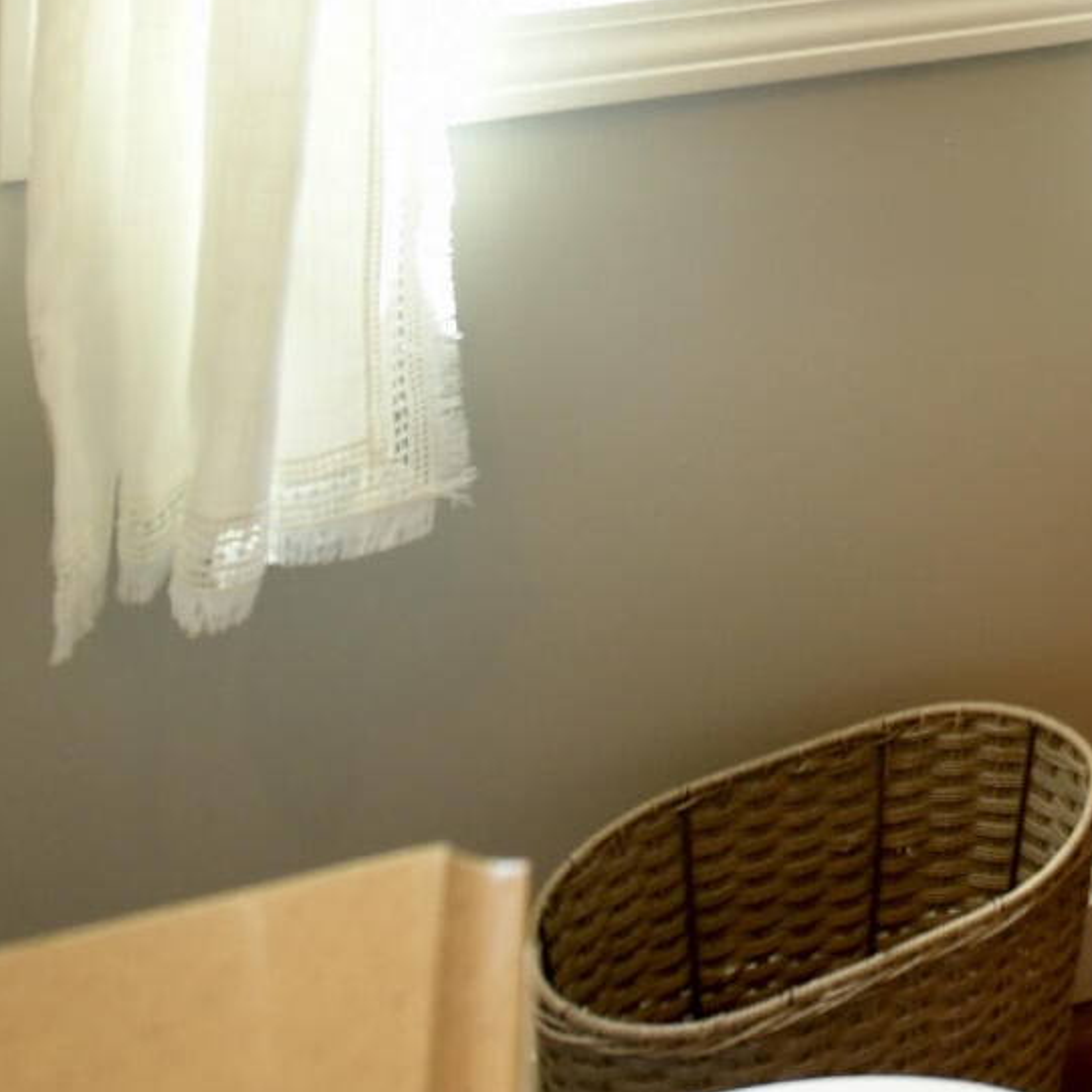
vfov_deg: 19.6
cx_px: 1954
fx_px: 2356
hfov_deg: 19.6
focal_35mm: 66
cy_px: -856
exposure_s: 1/80
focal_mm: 14
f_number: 5
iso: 400
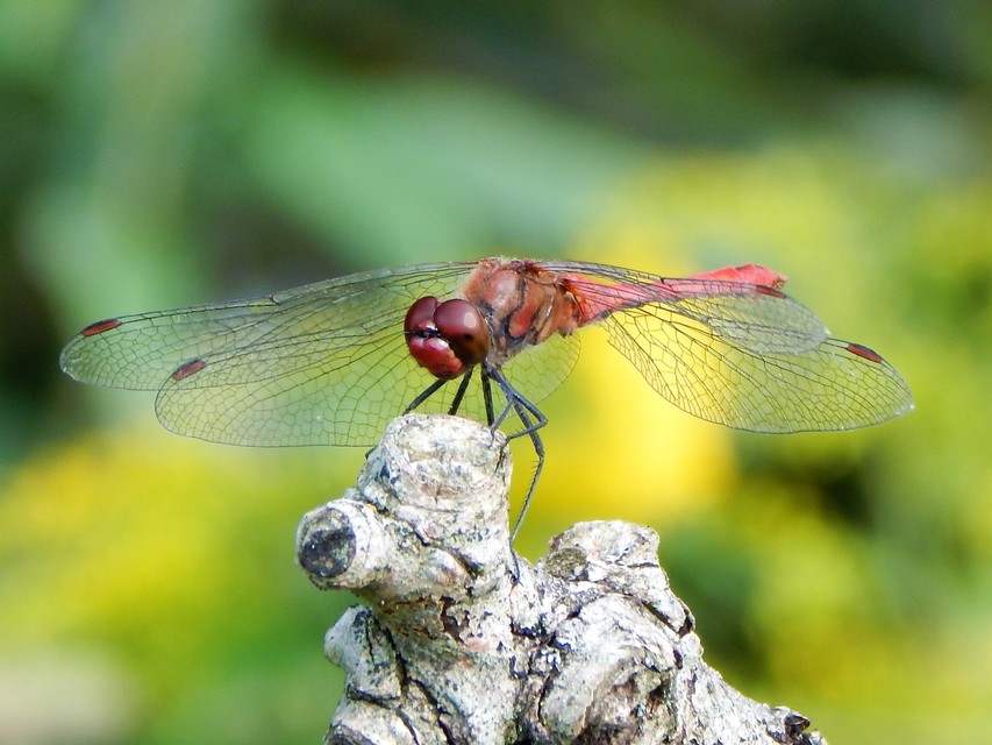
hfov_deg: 5.7
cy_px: 372
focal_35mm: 346
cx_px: 496
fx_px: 9917
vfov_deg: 4.3
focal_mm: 62.2
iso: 125
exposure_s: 1/80
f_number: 5.7
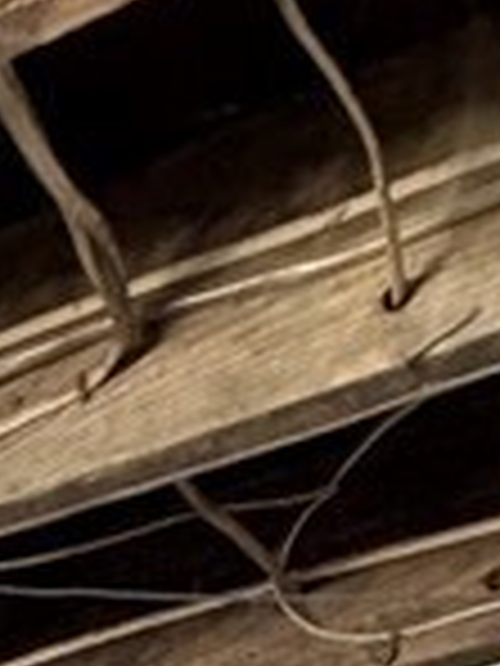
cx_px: -662
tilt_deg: -8.2
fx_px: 1868
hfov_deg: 12.4
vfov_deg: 11.8
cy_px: 1930
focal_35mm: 97
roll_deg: -2.2
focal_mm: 2.22
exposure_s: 1/60
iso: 640
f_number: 2.2
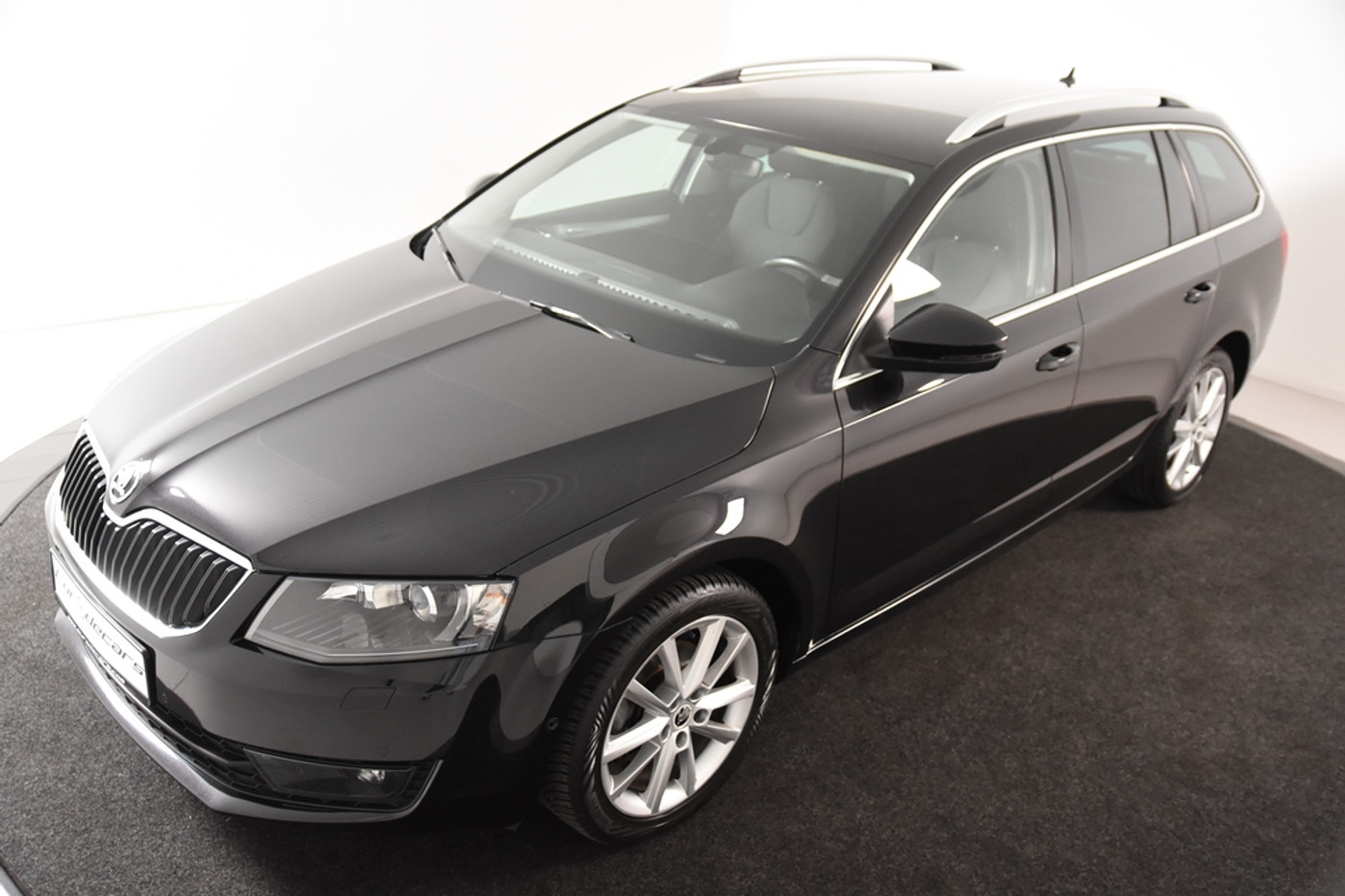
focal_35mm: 33
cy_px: 448
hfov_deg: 57.2
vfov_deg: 40.0
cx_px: 672
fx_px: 1233
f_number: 3.2
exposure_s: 1/40
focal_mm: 22
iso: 1600
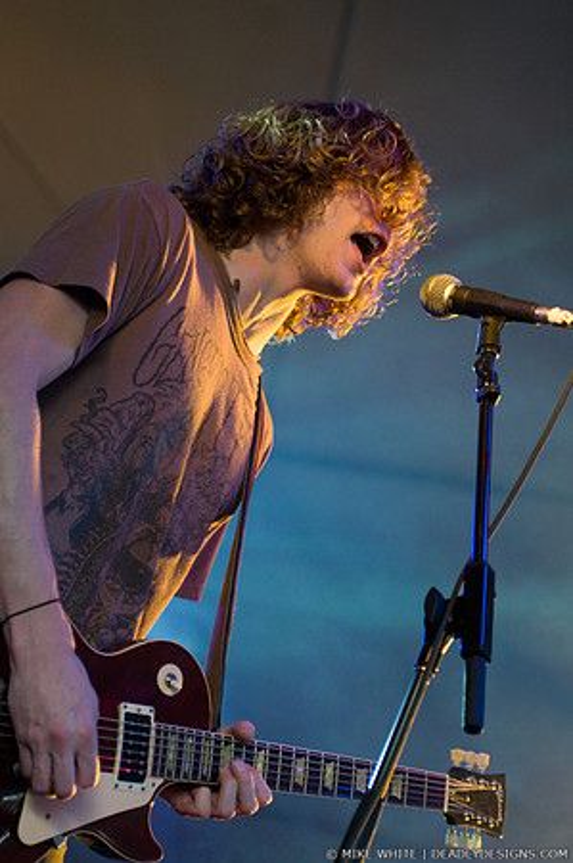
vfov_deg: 19.5
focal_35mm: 105
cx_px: 286
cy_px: 432
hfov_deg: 13.0
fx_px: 2512
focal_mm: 70
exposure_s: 1/200
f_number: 2.8
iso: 800
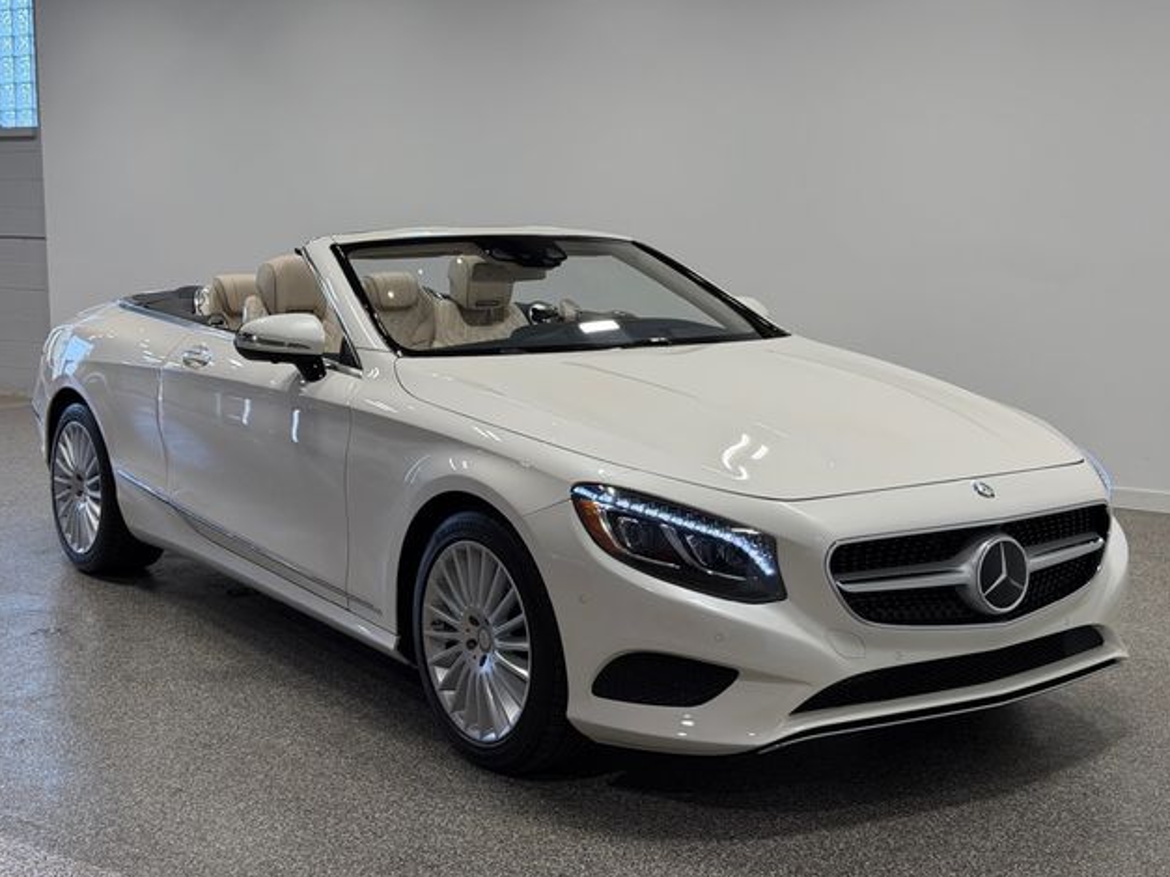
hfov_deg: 38.9
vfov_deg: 29.7
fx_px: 1656
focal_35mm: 49
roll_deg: +1.2
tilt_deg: -8.1
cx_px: 582
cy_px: 442
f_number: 1.78
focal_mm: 6.76
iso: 64
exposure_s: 1/503
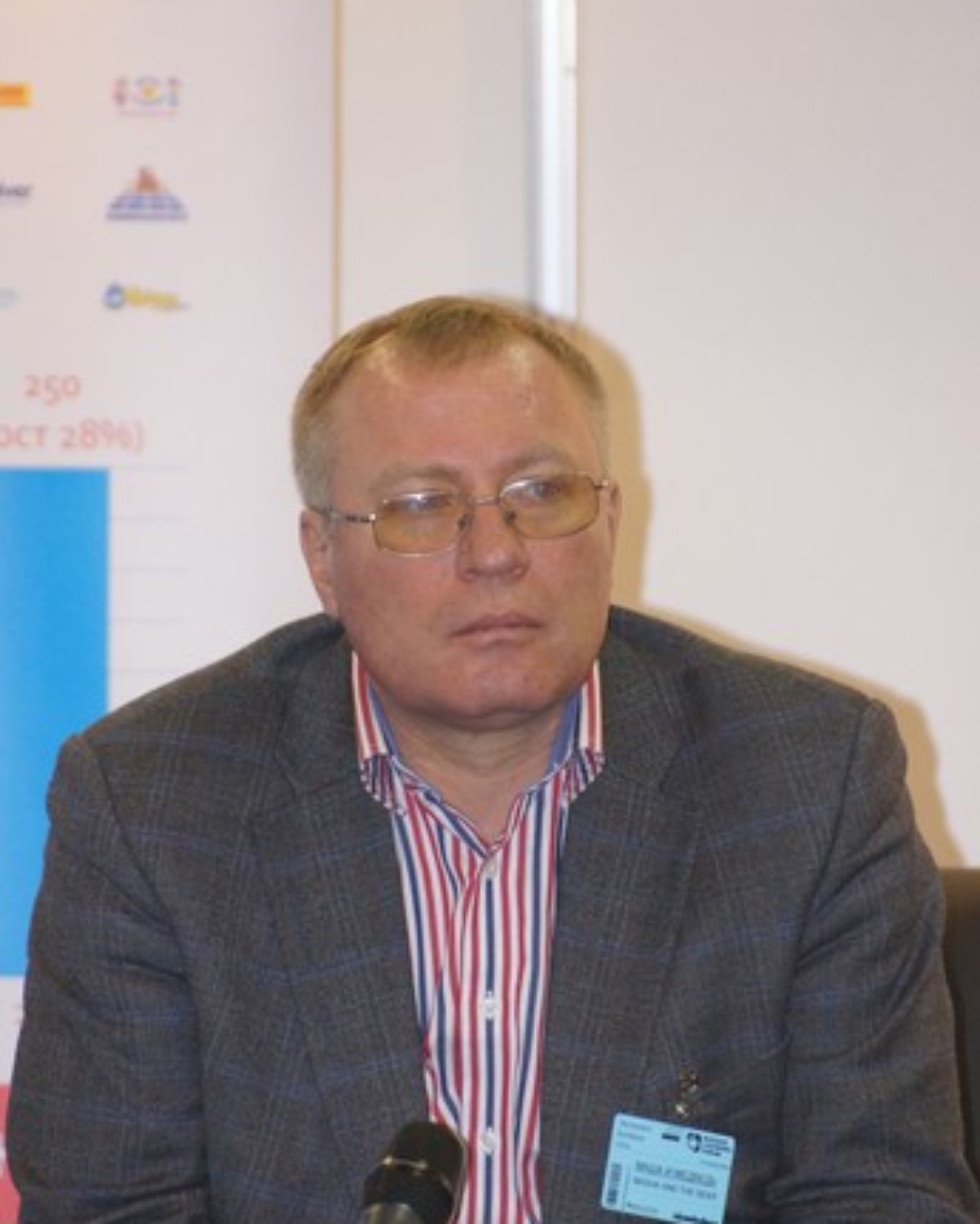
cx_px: 490
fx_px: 15403
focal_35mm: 425
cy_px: 727
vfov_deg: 4.6
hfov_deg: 3.6
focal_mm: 250
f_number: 6.3
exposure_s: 1/60
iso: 1600
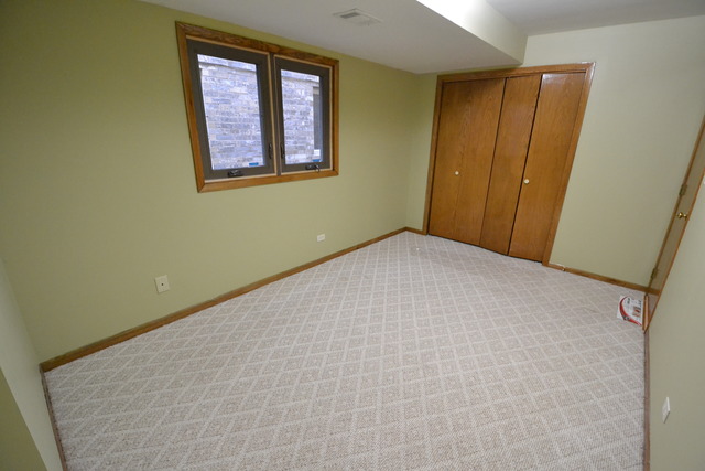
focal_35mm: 15
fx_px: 294
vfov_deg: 77.4
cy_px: 236
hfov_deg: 100.4
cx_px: 352
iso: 3200
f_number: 3.5
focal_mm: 10
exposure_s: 1/40
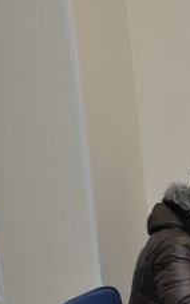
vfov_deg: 18.6
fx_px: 899
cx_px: 452
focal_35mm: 109
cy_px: 308
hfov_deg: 10.4
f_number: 3.8
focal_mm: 23
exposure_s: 1/200
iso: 500
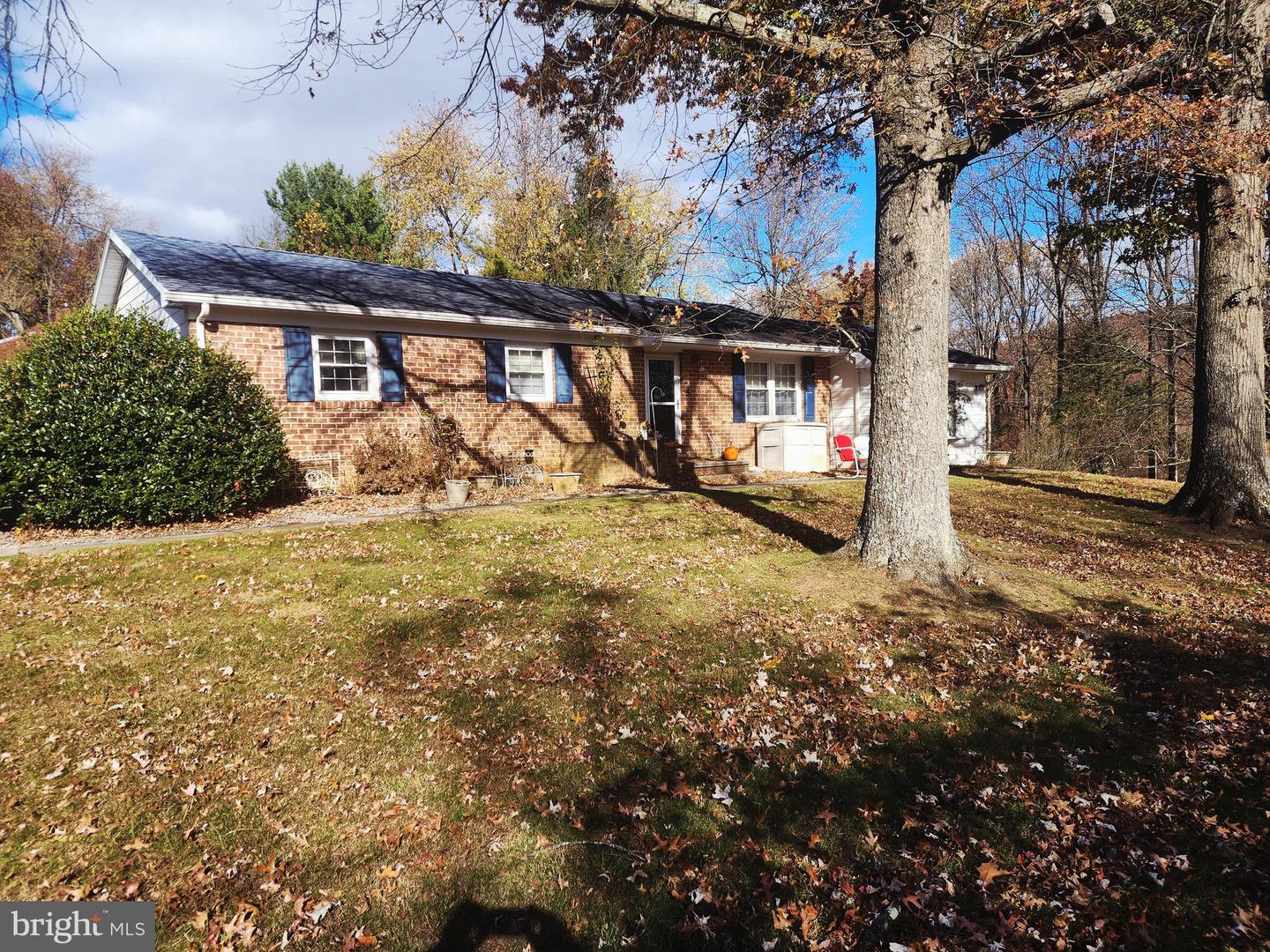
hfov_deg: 73.9
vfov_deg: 58.9
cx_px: 635
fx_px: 844
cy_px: 476
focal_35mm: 23
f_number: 1.8
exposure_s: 1/588
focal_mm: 6.4
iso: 12
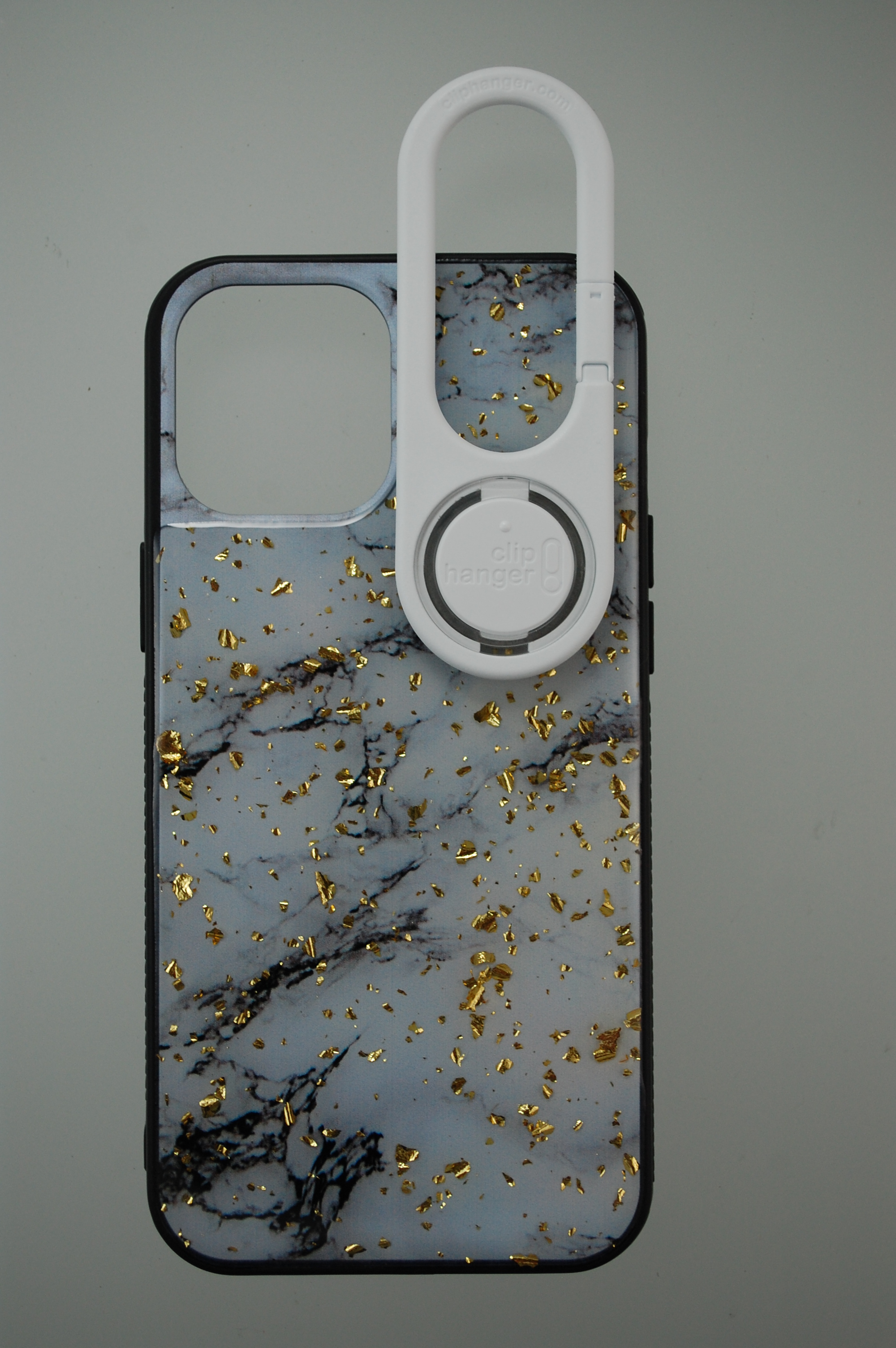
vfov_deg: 35.1
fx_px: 2132
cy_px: 674
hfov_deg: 23.7
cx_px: 448
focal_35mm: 57
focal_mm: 38
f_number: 5.3
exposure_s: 1/125
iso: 400
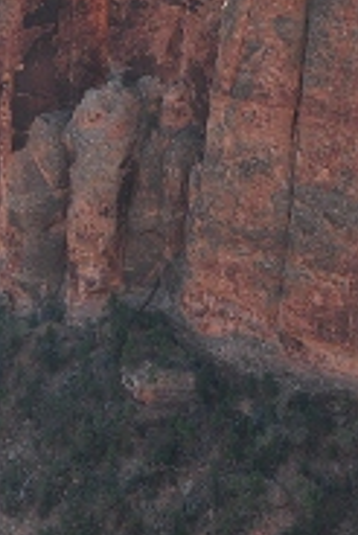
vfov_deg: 8.2
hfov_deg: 5.4
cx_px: -207
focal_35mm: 250
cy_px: 83
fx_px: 3722
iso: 200
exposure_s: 1/90
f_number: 9.5
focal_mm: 48
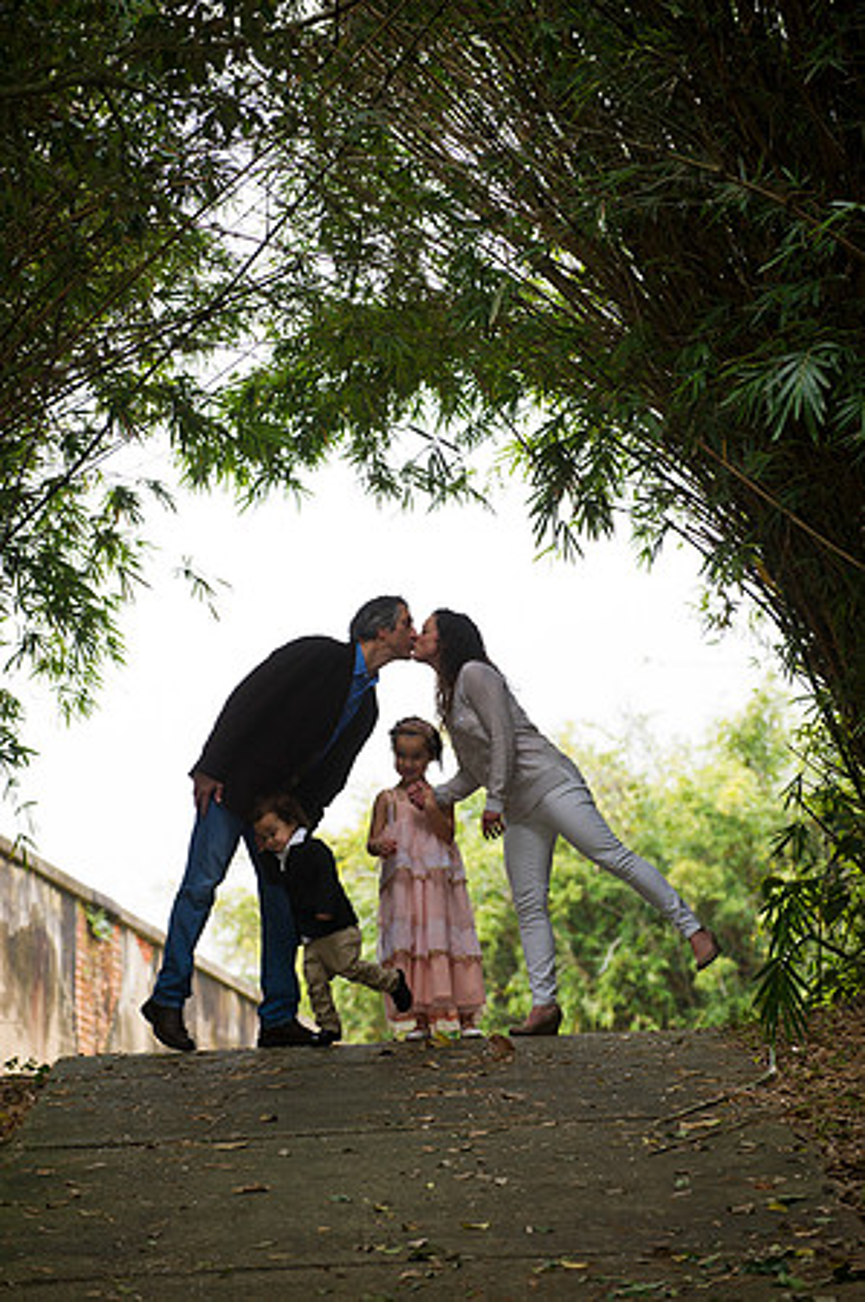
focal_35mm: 160
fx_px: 5780
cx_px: 432
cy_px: 651
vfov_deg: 12.9
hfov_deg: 8.6
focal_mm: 160
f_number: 4
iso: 400
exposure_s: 1/200
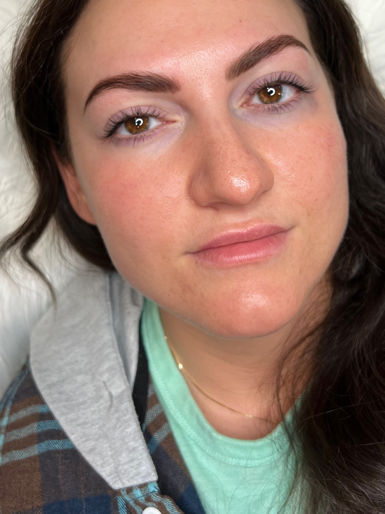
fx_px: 608
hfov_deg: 35.1
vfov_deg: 45.2
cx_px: 222
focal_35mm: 41
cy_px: 177
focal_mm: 5.7
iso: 32
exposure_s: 1/143
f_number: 1.5
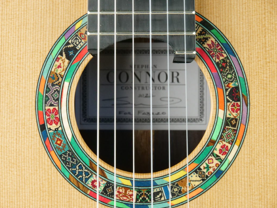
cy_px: 105
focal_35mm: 249
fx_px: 1993
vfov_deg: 6.0
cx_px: 136
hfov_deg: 8.0
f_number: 10
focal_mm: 120
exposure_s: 1/80
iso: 3200
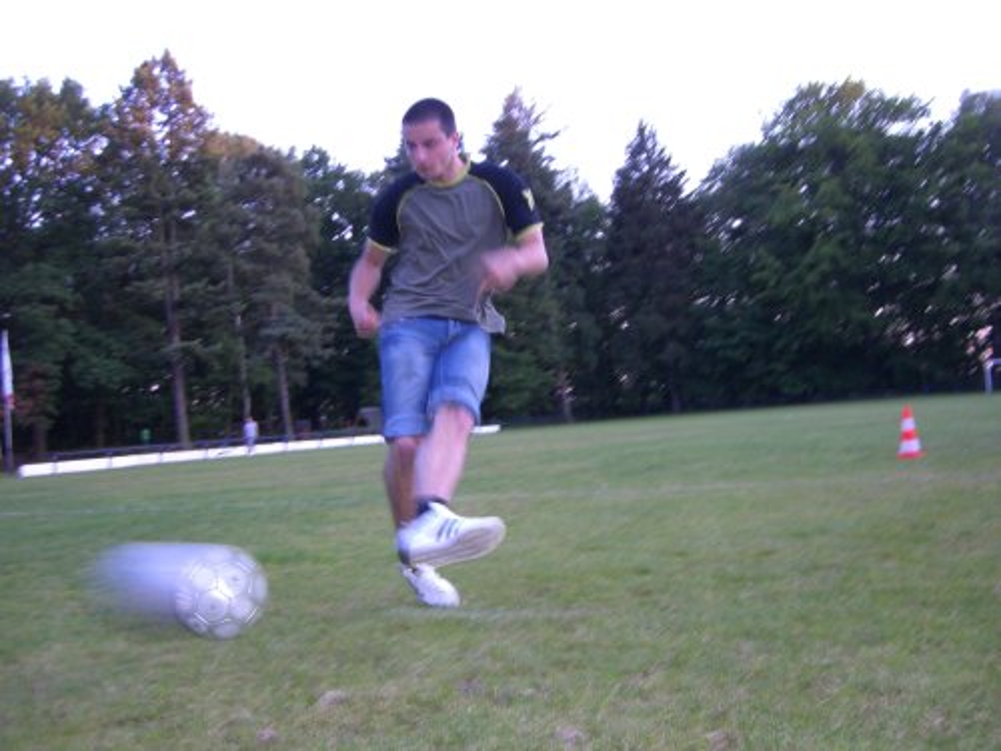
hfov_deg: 49.0
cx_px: 500
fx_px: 1099
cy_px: 376
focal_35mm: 38
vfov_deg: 37.7
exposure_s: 1/60
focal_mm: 6.2
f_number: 2.7
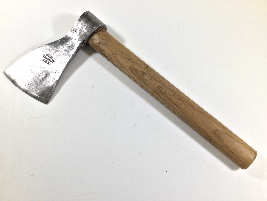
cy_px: 100
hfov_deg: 58.4
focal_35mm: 31
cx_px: 134
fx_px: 239
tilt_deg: -69.1
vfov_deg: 45.4
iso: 32
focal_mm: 3.3
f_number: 2.4
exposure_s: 1/100
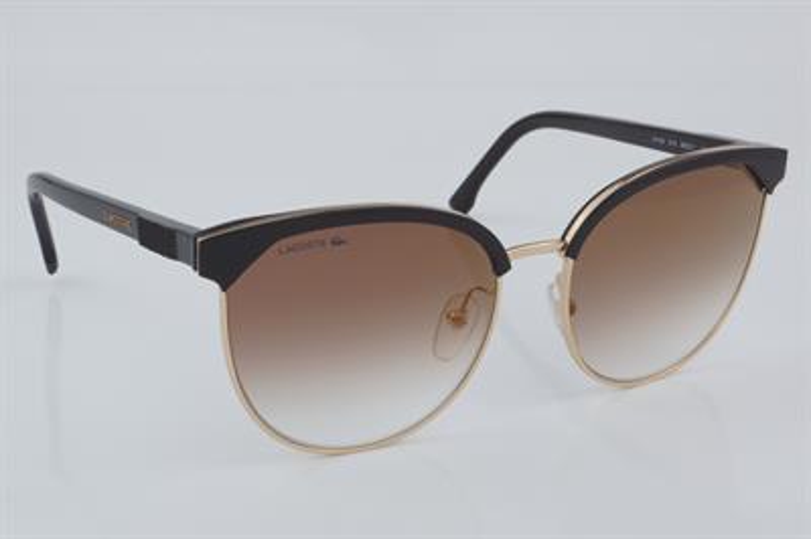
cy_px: 270
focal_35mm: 75
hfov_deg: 27.0
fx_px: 1688
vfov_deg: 18.2
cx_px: 406
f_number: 32
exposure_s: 1/4
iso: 100
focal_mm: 50
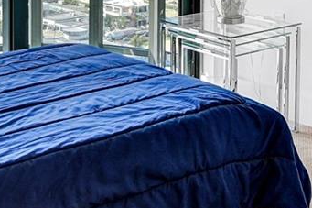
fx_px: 650
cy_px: -126
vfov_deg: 16.2
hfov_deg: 26.9
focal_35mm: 75
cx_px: 122
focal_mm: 16
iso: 800
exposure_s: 1/640
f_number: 5
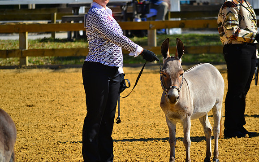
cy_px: 77
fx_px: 2167
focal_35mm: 307
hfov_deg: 6.8
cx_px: 130
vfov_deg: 4.3
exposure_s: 1/400
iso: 100
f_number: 5.6
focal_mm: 200
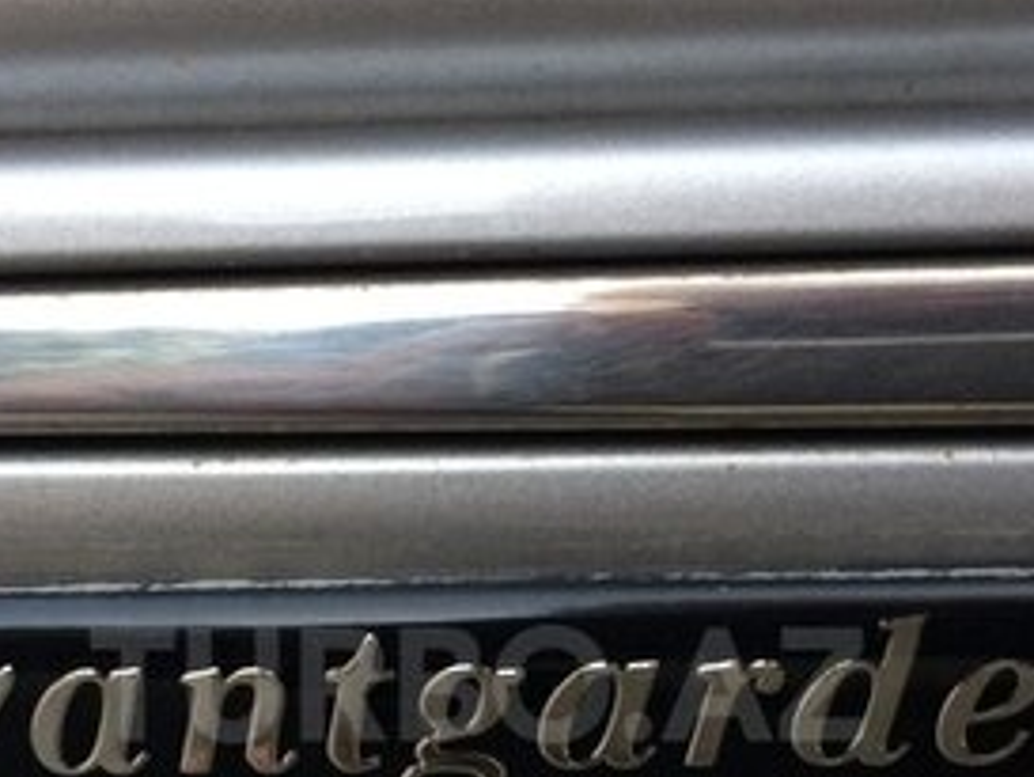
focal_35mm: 70
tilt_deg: -25.1
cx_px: 477
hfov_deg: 27.8
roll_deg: -2.6
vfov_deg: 20.6
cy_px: 684
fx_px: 2092
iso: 50
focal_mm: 4.15
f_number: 2.2
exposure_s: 1/33
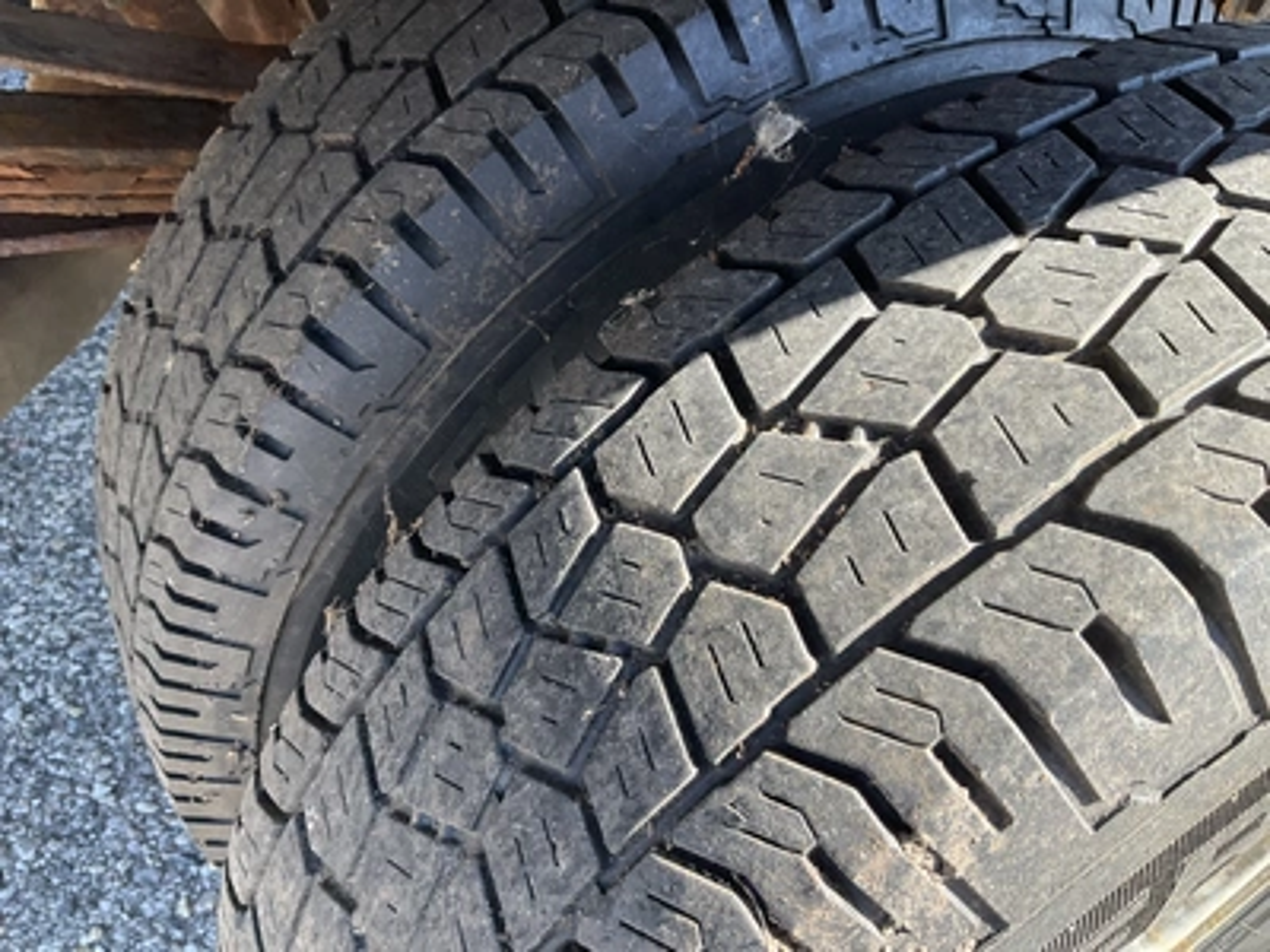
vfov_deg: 48.2
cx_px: 635
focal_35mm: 29
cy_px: 476
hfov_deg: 61.7
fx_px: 1064
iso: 25
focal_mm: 3
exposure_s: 1/172
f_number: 1.8
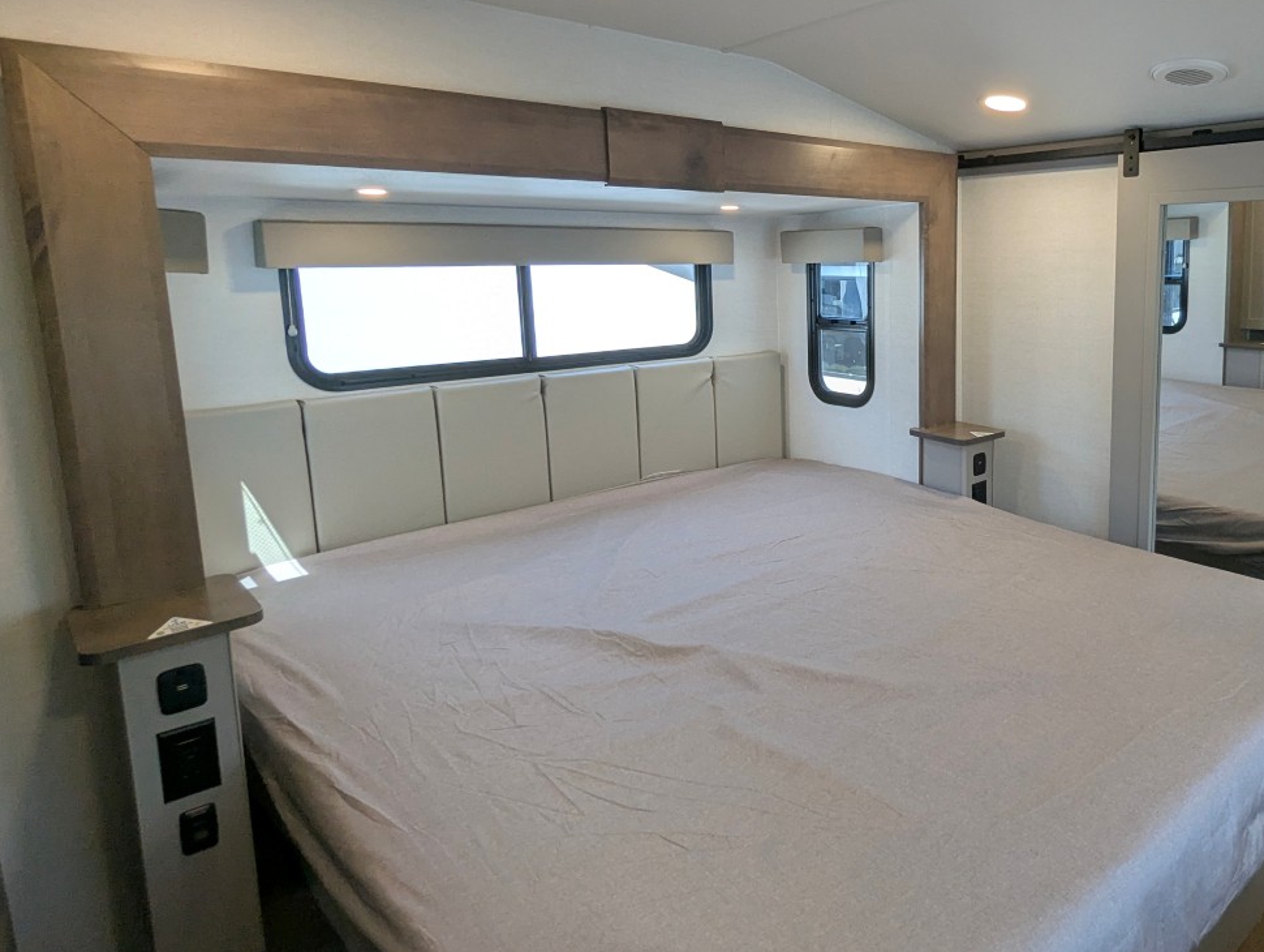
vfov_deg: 58.7
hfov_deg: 70.9
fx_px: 841
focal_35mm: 23
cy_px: 396
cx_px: 879
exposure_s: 1/125
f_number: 2.2
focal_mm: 2.35
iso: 83
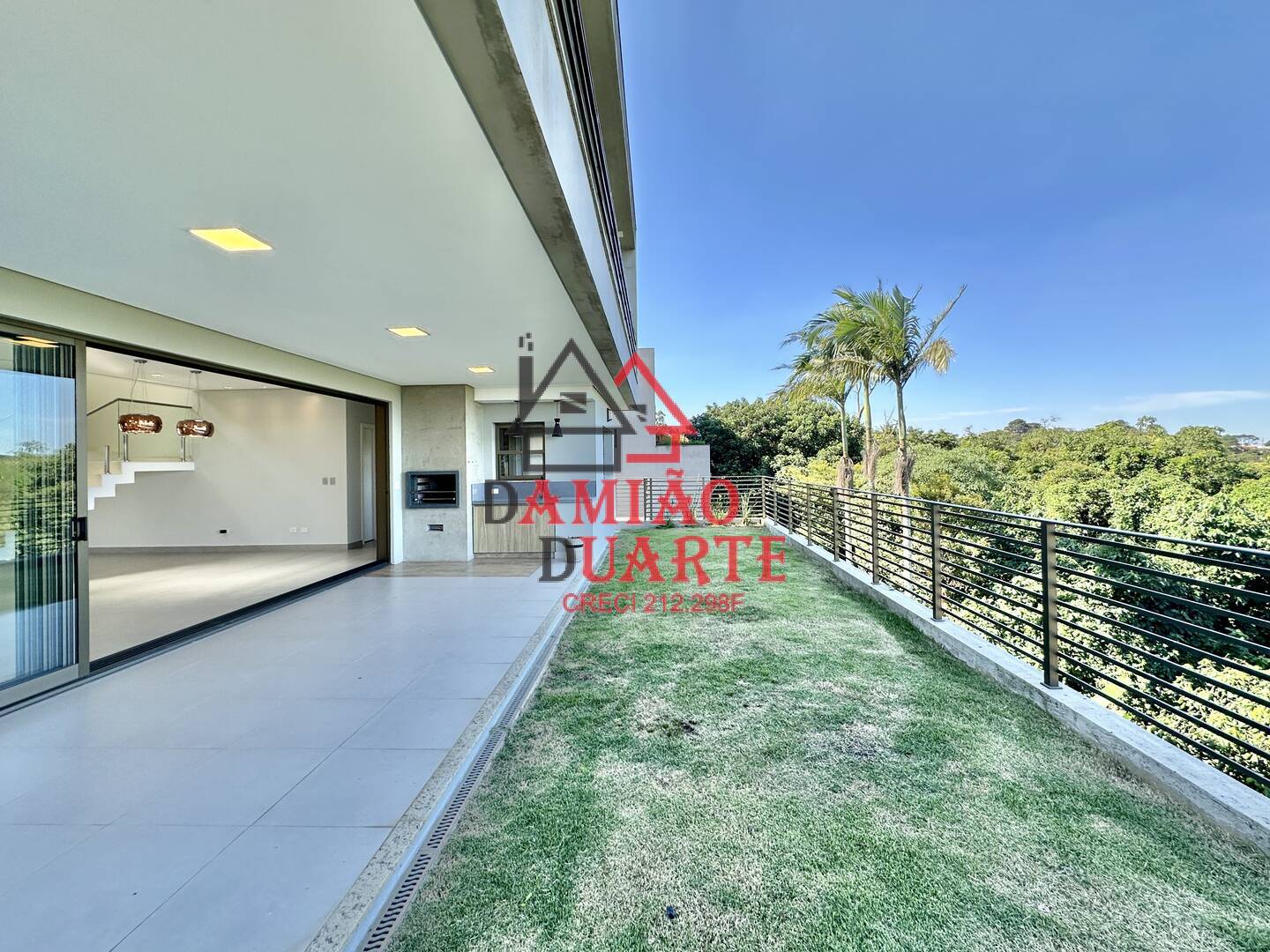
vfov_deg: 85.7
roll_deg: +0.4
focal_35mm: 14
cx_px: 635
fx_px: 514
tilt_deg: -0.6
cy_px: 476
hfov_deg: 102.1
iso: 40
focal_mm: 2.22
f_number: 2.2
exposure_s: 1/500
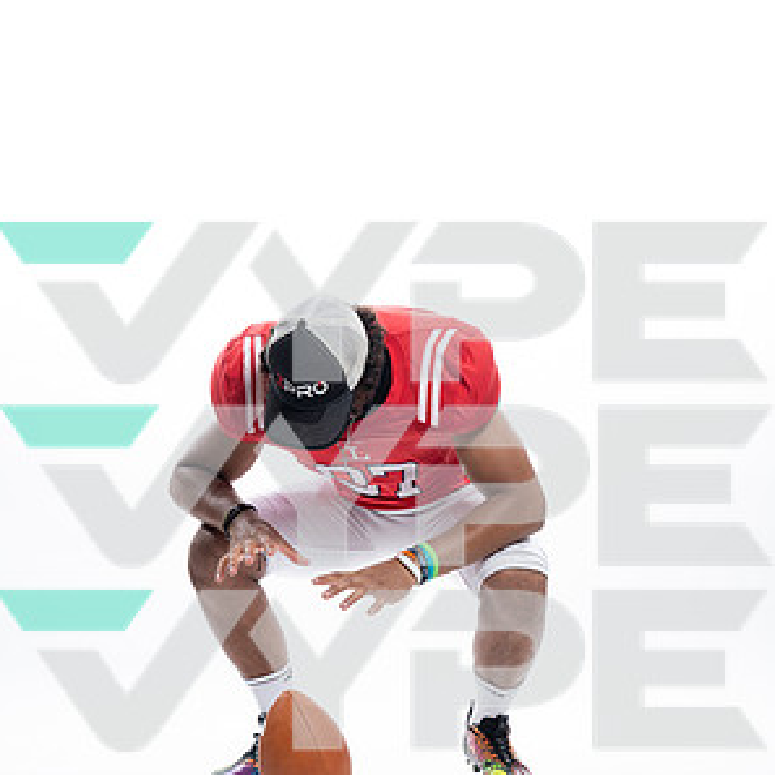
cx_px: 386
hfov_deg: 24.0
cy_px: 488
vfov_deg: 23.9
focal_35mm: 72
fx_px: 1824
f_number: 5.6
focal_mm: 56
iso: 200
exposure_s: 1/250
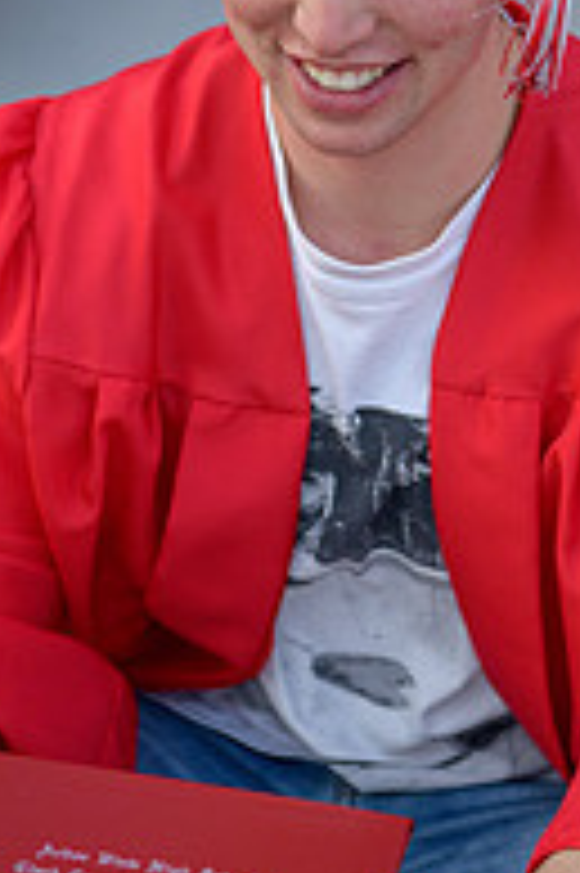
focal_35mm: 139
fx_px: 3365
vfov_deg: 14.6
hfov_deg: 9.8
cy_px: 117
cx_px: 351
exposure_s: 1/400
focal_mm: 60
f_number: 2.8
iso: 250
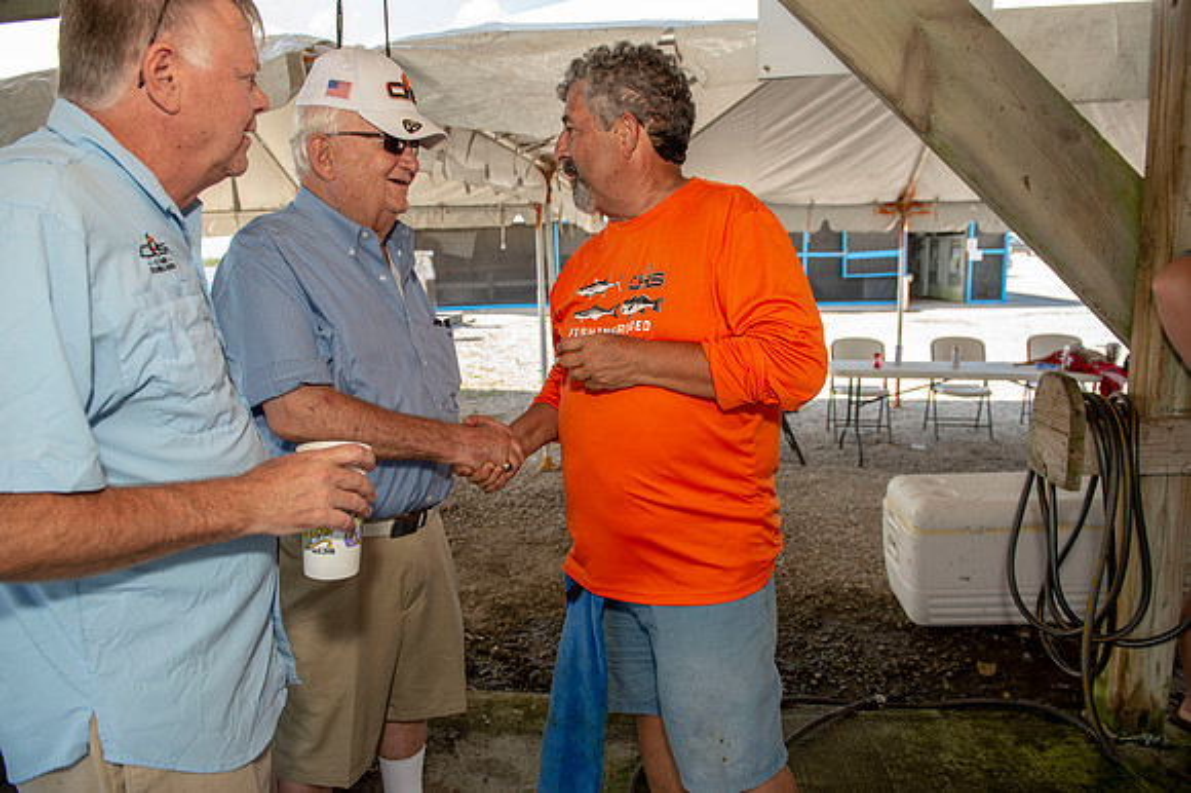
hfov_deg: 73.8
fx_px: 794
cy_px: 396
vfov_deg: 53.1
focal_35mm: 24
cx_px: 596
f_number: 5
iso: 200
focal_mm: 24
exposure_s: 1/250
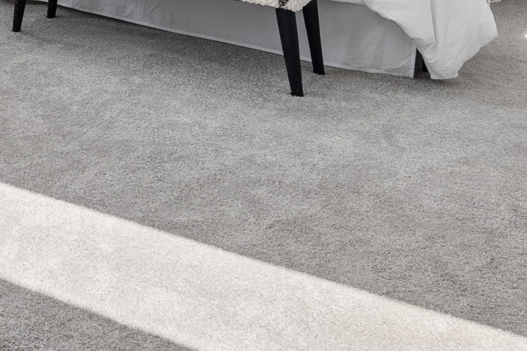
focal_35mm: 61
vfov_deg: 18.6
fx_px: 893
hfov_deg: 28.9
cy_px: -231
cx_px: -87
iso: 800
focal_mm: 15
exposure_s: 1/500
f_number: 8
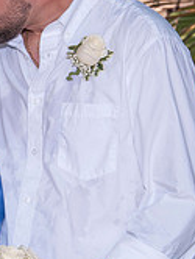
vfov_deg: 9.7
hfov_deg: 7.3
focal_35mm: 203
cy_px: 145
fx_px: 1521
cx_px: -1
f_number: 7.1
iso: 100
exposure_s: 1/250
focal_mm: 52
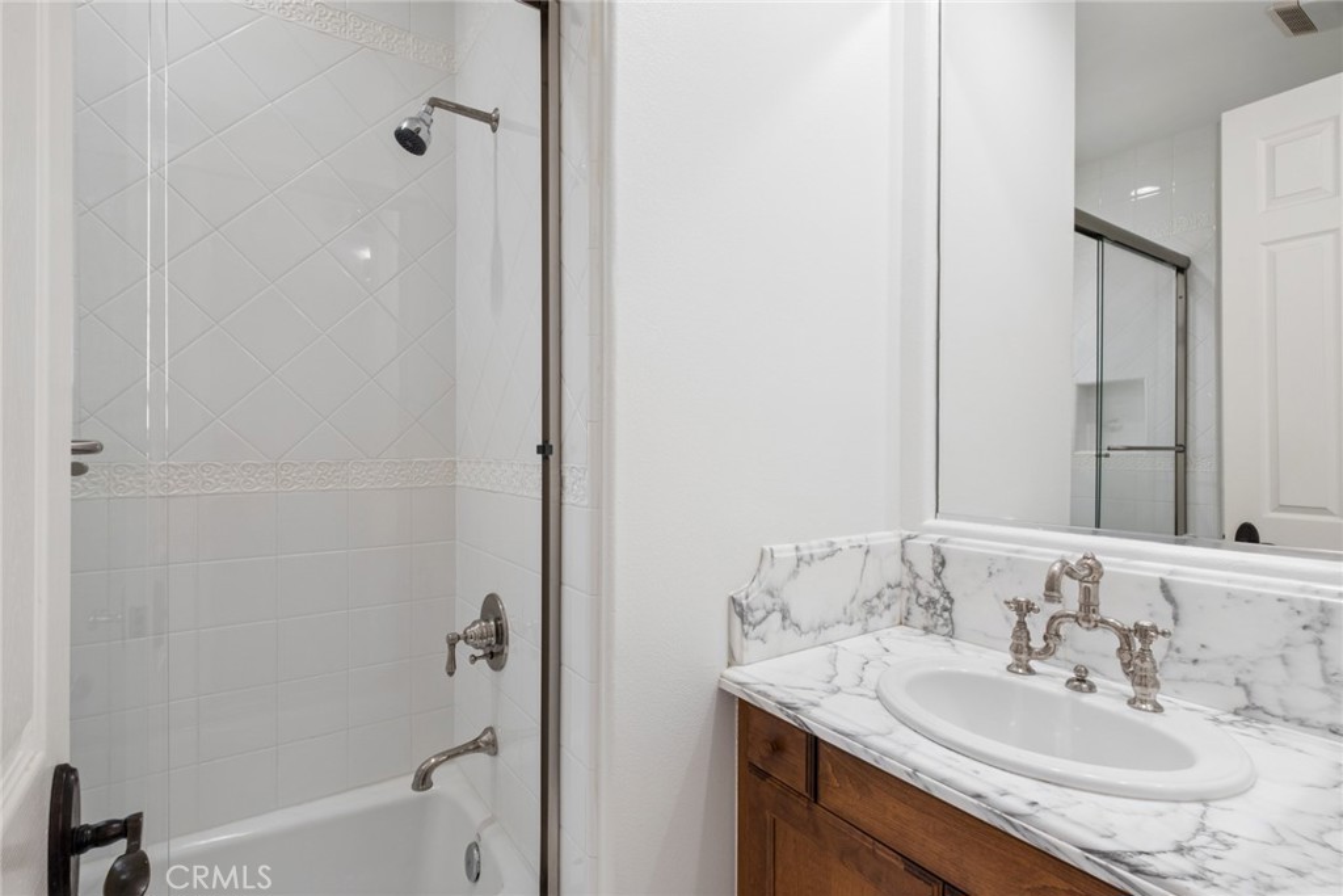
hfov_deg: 96.7
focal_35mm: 16
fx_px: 597
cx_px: 672
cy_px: 448
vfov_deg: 73.8
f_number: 9
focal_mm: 10.5
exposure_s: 1/6
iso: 200
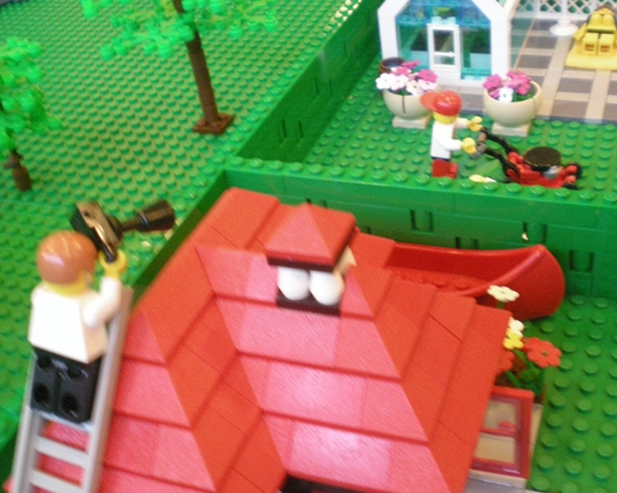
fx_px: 821
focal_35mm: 45
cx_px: 355
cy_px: 220
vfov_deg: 33.4
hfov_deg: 41.1
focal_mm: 6.3
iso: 400
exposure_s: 1/13.7
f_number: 3.1
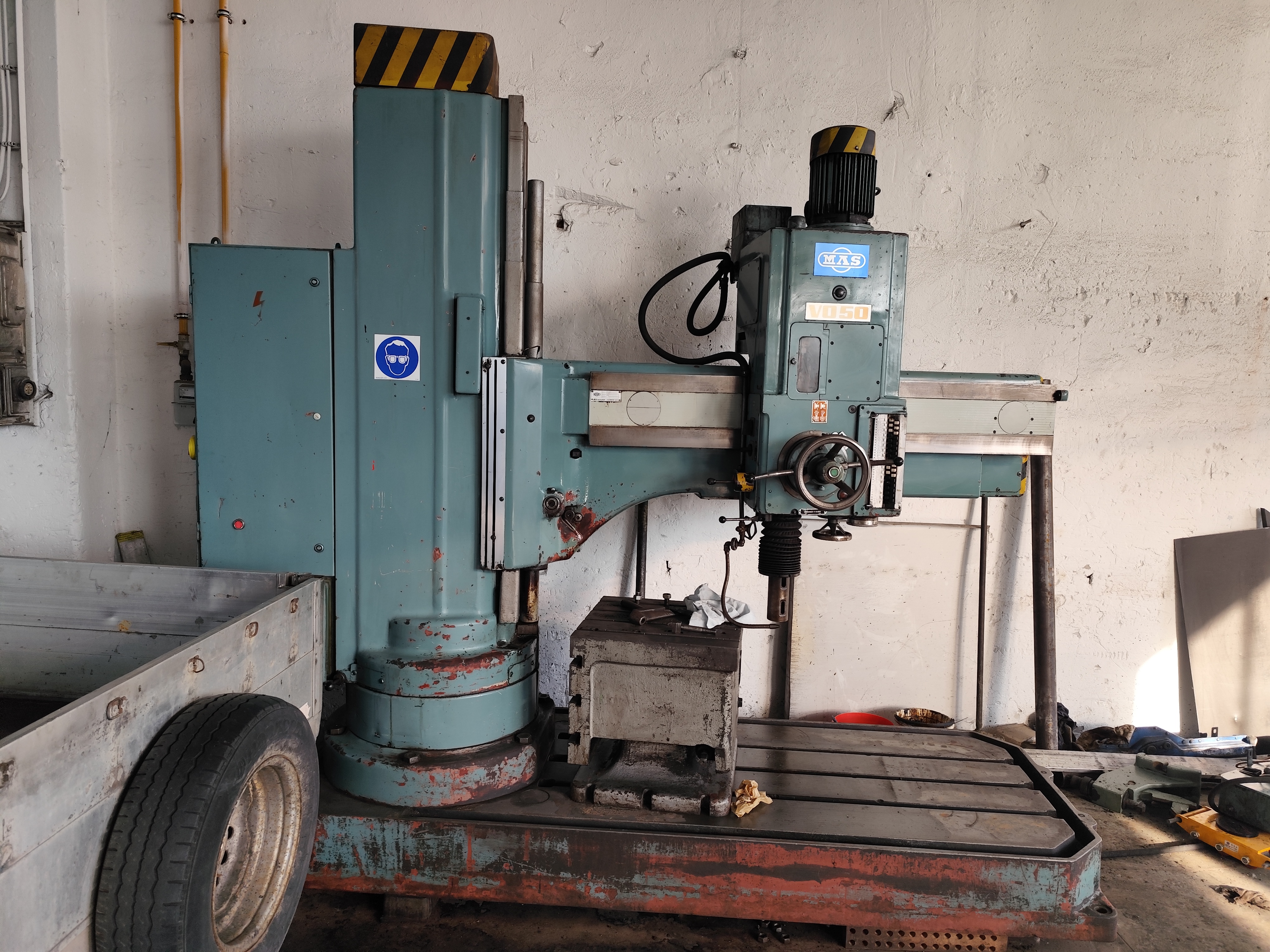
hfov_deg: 73.9
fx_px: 844
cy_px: 476
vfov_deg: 58.9
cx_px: 635
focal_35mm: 23
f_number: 1.65
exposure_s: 1/100
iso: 125
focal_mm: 6.19
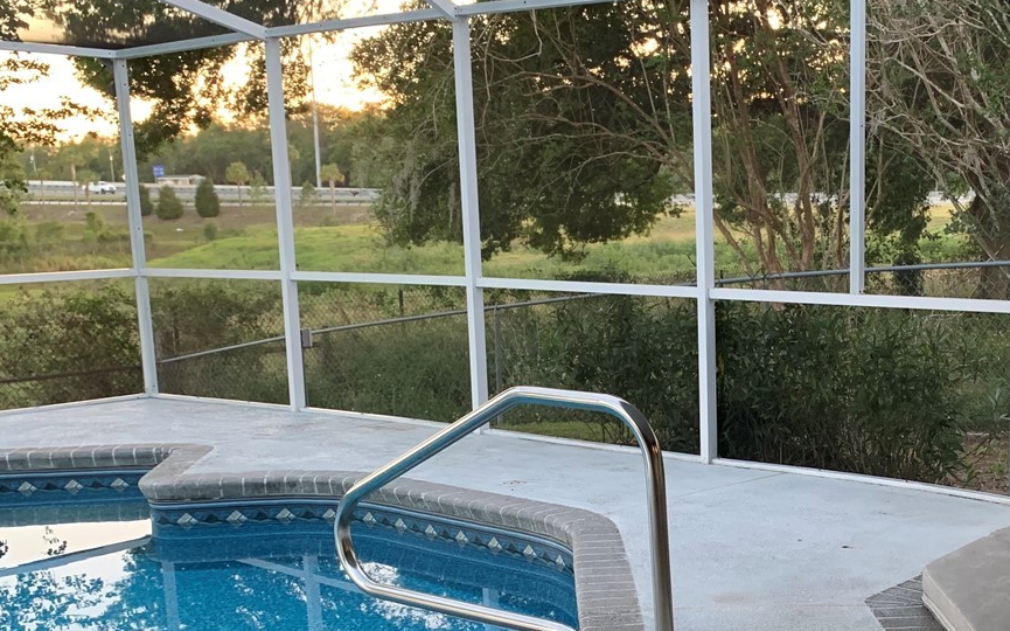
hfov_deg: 38.3
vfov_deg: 25.1
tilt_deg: -13.0
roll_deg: +0.2
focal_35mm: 51
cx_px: 789
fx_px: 1403
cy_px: 466
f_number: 1.8
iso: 125
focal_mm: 4.25
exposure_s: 1/60
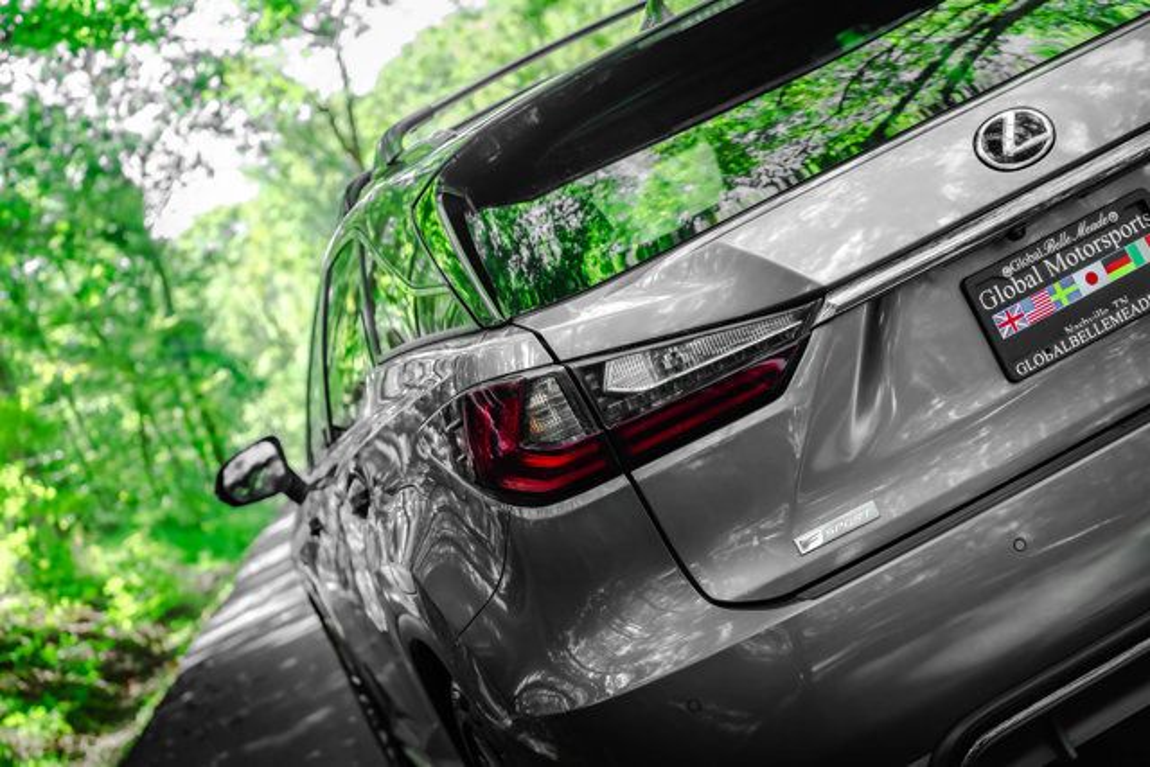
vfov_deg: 24.2
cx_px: 575
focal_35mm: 56
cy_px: 384
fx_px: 1789
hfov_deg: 35.6
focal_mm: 56
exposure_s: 1/320
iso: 800
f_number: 4.5
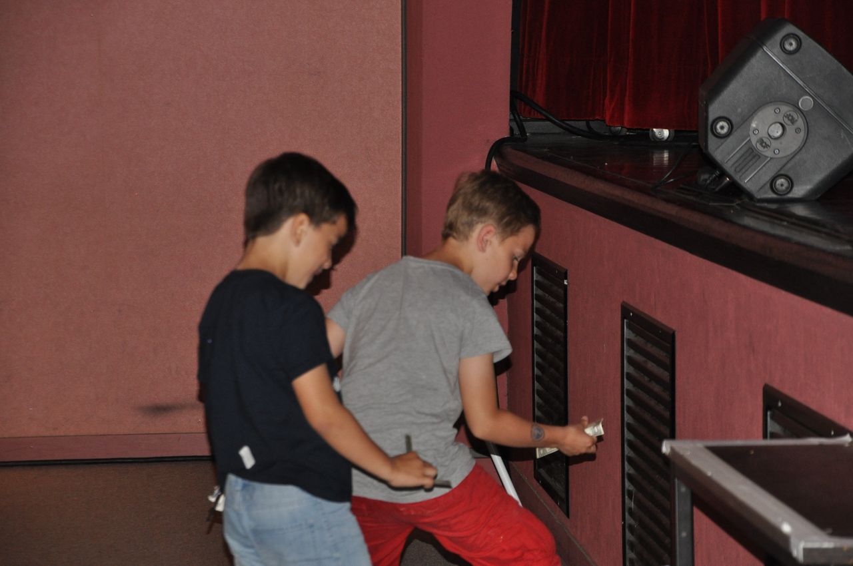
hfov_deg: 15.2
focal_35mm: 135
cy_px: 283
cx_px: 426
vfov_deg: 10.1
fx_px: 3195
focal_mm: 90
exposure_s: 1/60
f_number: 5.3
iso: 800
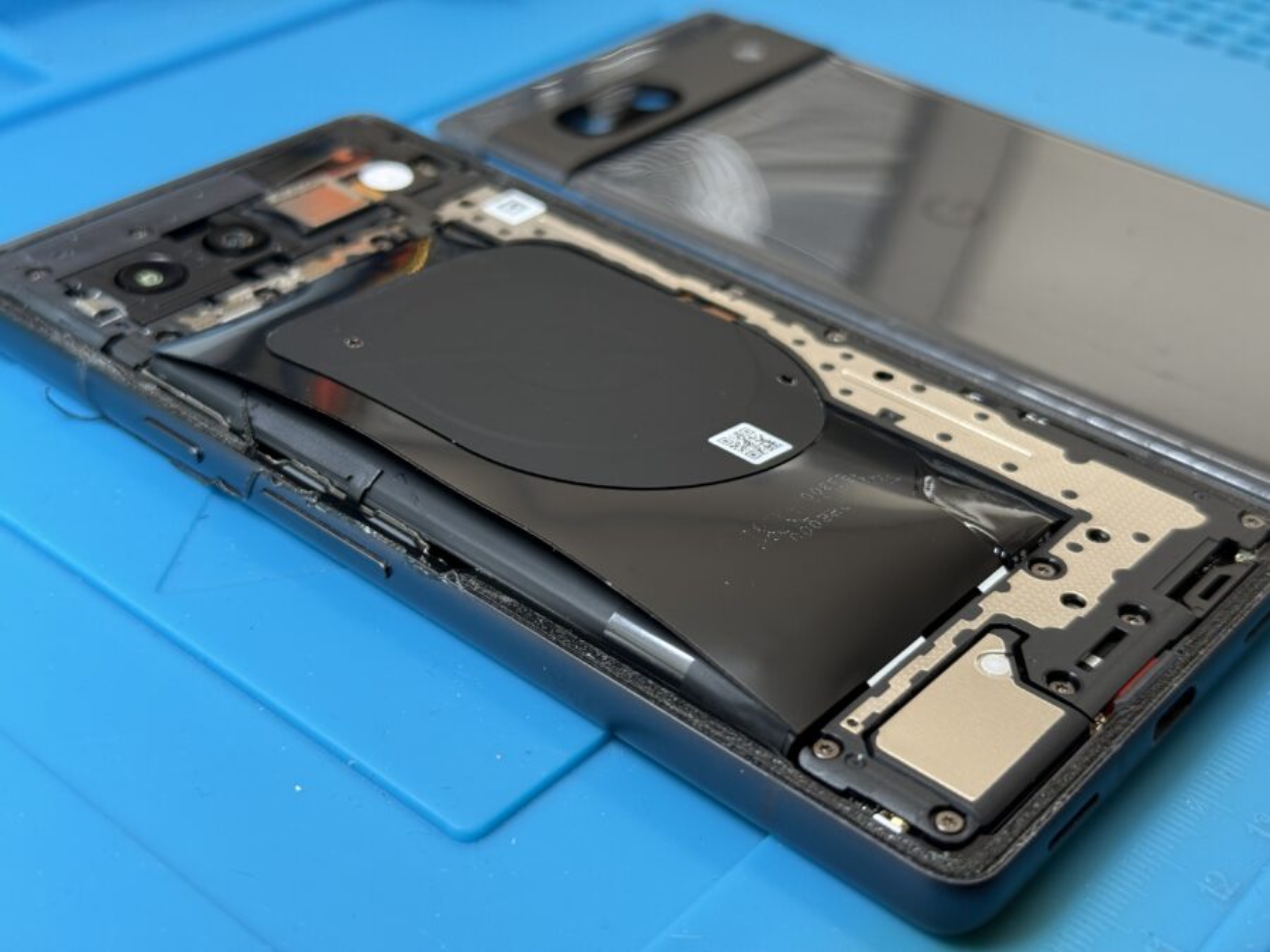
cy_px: 476
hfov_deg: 39.7
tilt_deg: -35.2
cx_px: 635
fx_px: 1761
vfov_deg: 30.3
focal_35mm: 48
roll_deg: -3.0
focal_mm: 6.76
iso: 80
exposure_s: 1/100
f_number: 1.78
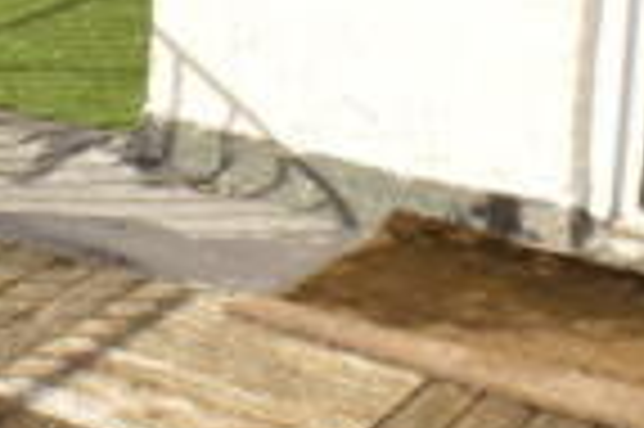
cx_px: -54
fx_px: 2466
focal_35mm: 138
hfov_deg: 14.6
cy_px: -293
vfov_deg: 9.5
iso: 100
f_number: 8
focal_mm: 20
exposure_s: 1/200
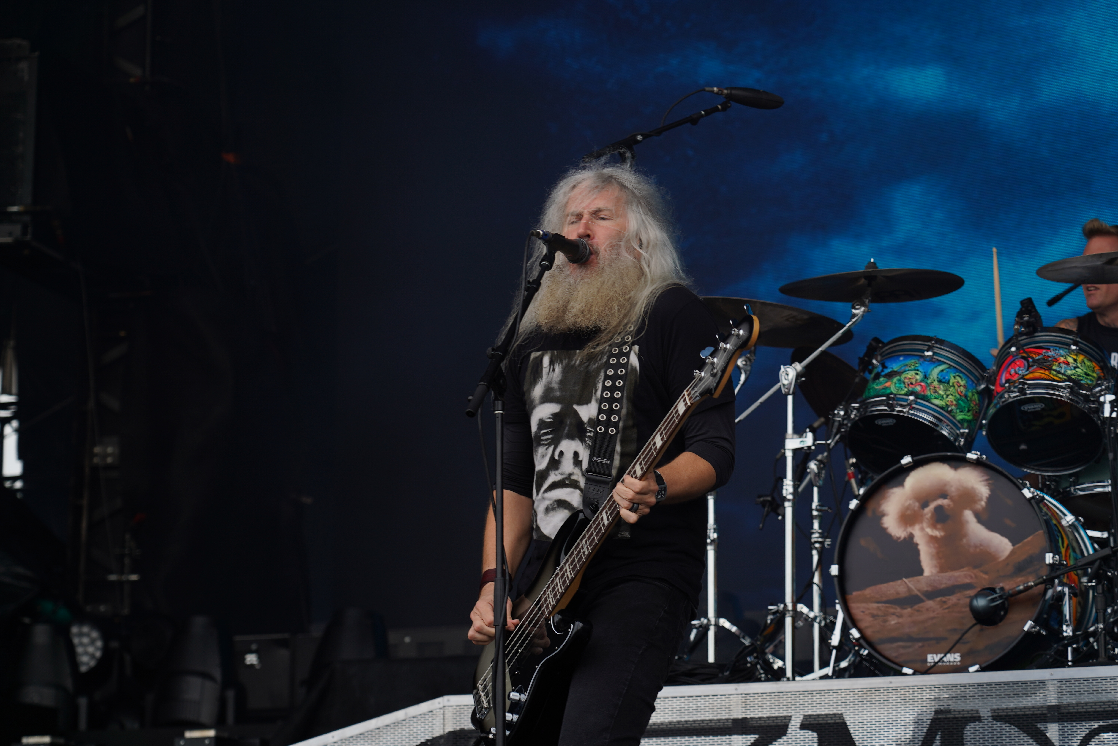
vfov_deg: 13.0
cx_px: 559
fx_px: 3261
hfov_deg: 19.5
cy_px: 373
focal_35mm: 105
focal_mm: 105
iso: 100
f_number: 5.6
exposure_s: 1/250
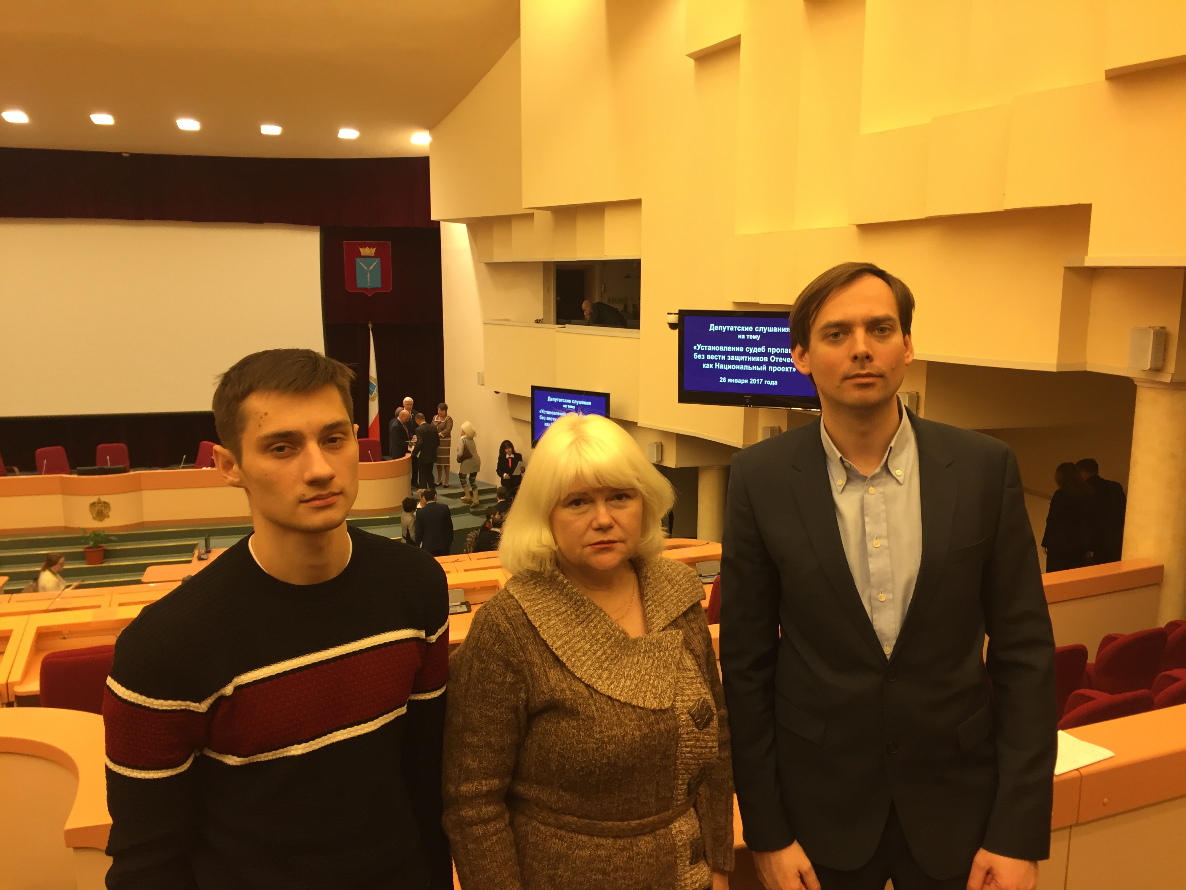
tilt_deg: -11.3
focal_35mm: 29
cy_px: 445
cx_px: 593
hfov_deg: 61.7
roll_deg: -0.8
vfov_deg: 48.2
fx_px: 994
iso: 80
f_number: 2.2
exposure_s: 1/33
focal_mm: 4.15
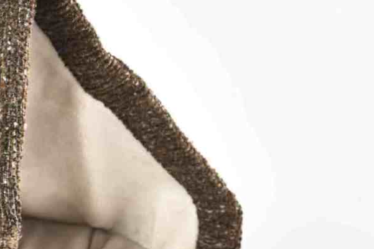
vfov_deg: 6.8
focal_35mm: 199
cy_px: 336
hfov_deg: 10.2
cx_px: -28
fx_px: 2068
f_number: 10
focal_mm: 58
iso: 320
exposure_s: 1/125
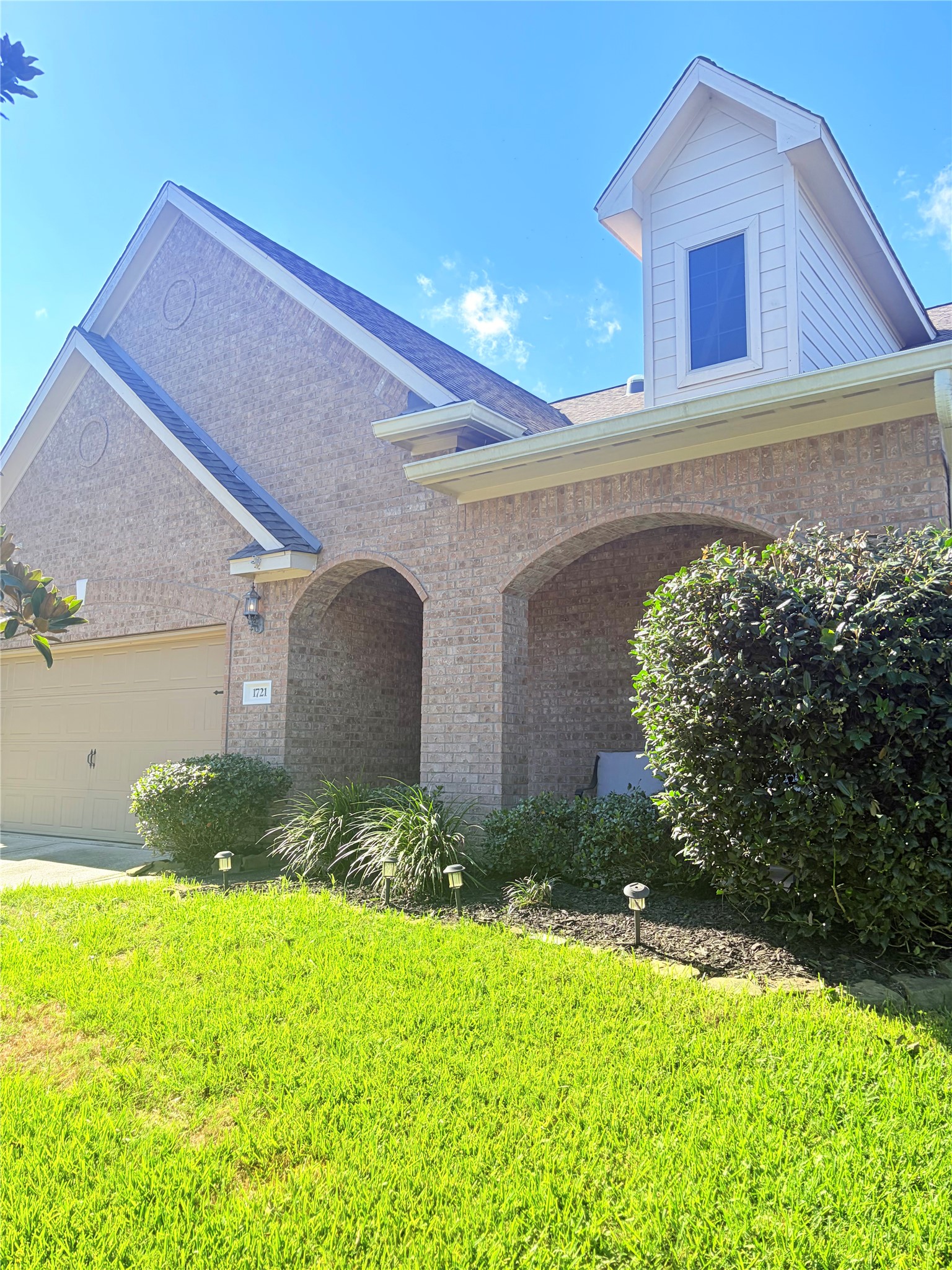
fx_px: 953
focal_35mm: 26
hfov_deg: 53.1
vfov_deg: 67.3
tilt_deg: +7.1
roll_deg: -0.6
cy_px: 635
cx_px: 476
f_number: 1.6
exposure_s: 1/1451
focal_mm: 5.96
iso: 50
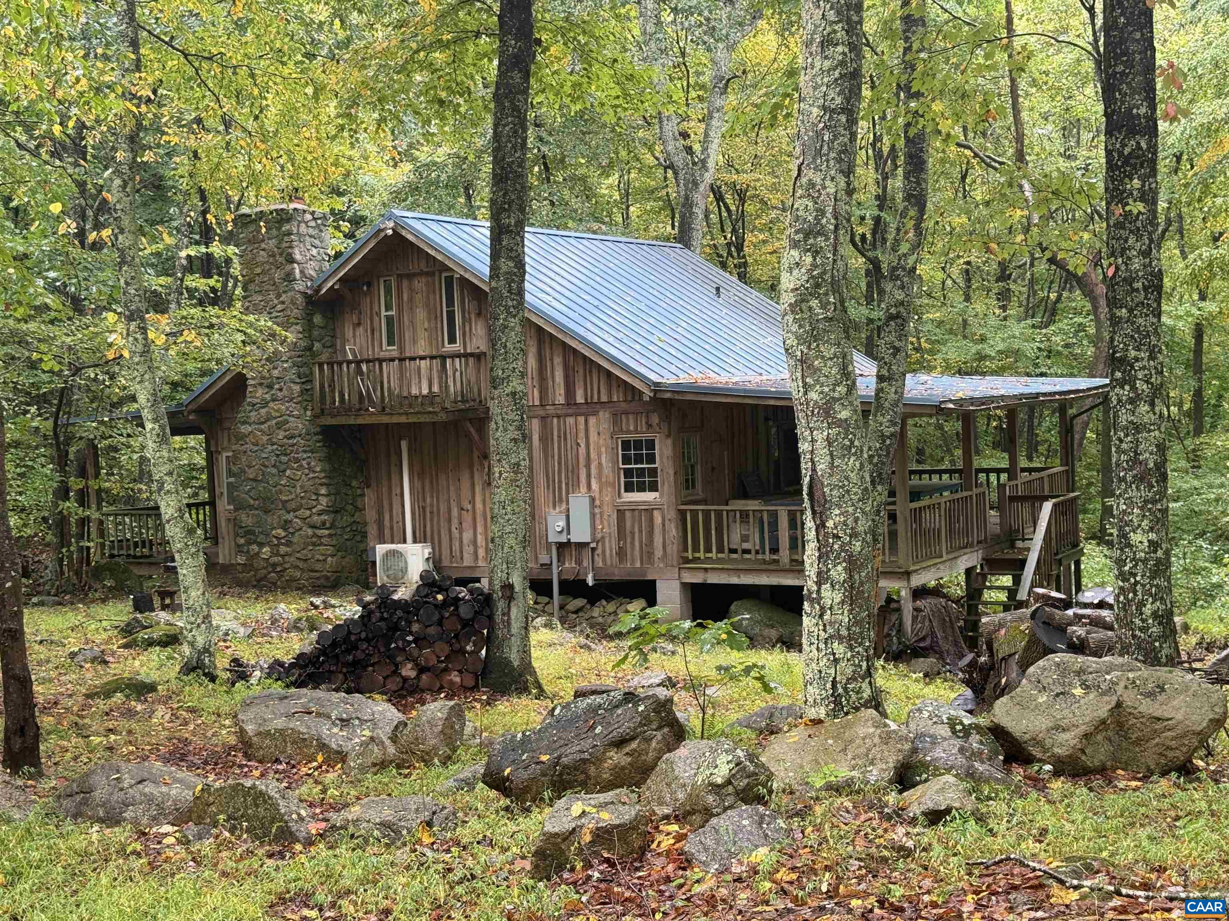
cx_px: 614
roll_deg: +2.1
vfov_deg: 30.3
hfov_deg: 39.7
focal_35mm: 48
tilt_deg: -3.4
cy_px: 460
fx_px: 1704
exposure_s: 1/121
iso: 80
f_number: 1.78
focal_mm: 6.76
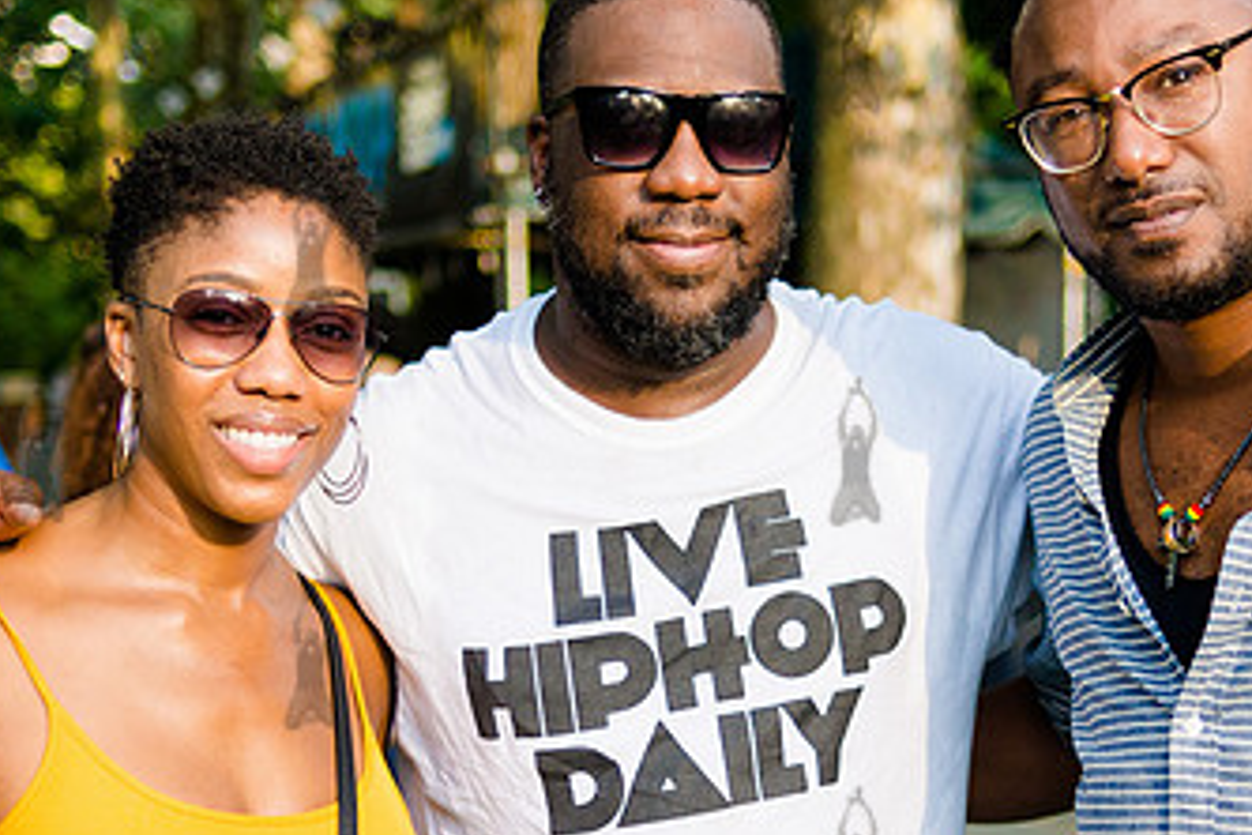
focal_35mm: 80
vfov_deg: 17.0
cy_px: 579
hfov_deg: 25.3
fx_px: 2782
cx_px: 713
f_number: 2.2
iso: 800
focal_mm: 35
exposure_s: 1/4000
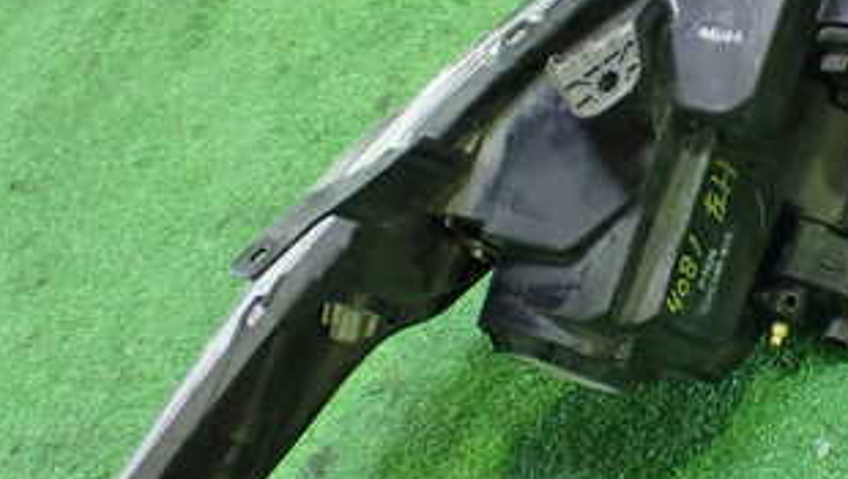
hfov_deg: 25.8
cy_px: 230
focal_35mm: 80
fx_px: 1800
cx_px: 744
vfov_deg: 15.1
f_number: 2.7
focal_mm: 6.83
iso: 1000
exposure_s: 1/40
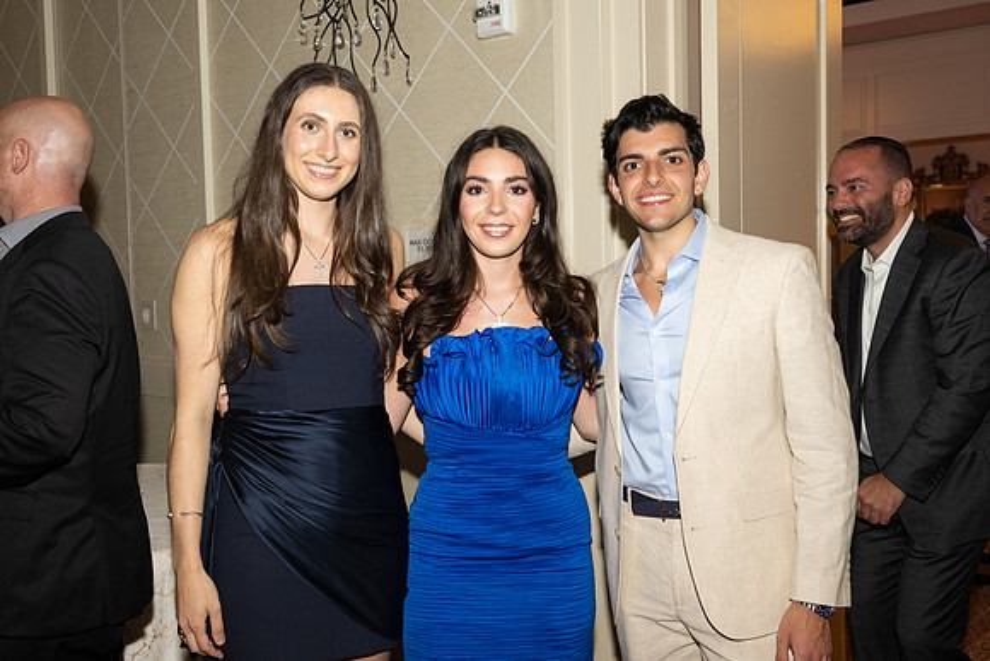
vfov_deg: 35.1
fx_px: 1045
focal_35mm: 38
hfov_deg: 50.7
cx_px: 495
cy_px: 330
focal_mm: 38
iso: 800
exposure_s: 1/100
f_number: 5.6
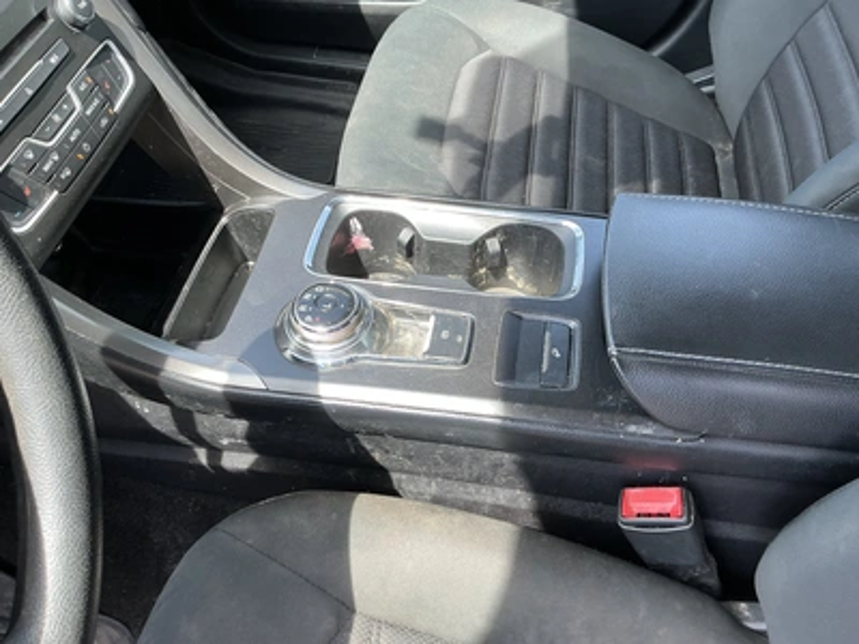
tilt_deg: -51.7
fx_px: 695
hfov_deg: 63.4
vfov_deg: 49.7
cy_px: 322
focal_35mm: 28
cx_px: 430
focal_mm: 3
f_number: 1.8
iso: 25
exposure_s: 1/122
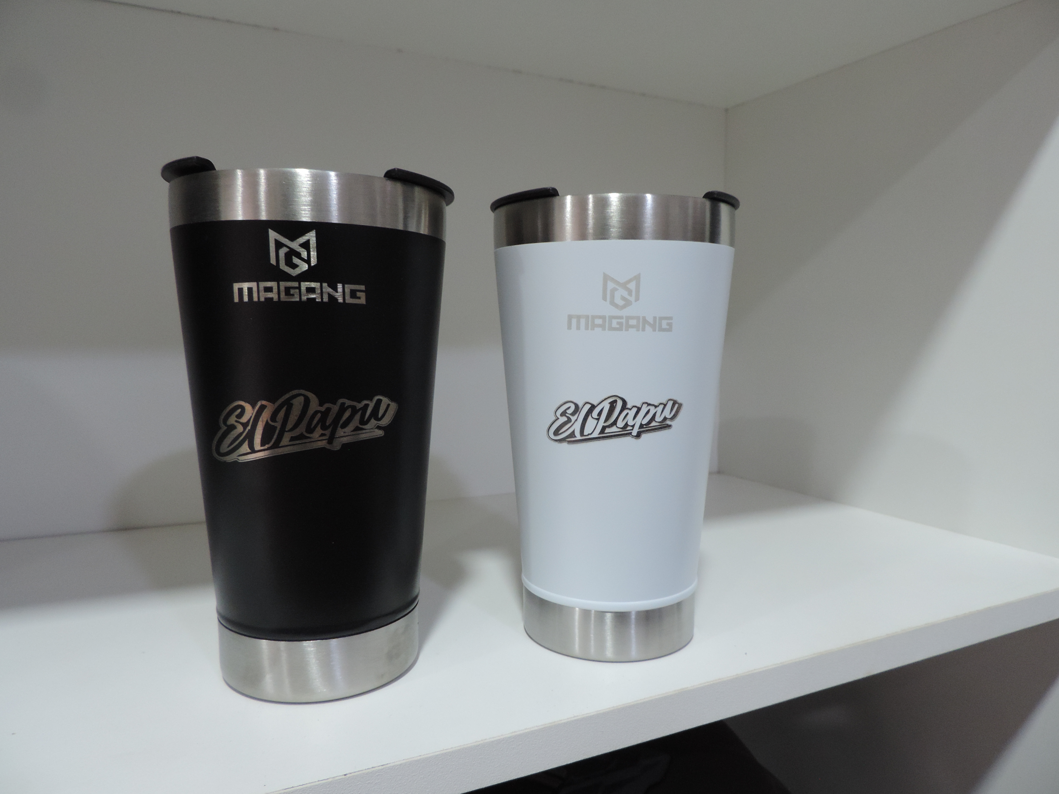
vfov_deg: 56.8
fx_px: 734
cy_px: 397
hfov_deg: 71.6
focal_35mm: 24
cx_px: 530
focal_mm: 4.3
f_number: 3
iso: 320
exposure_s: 1/30
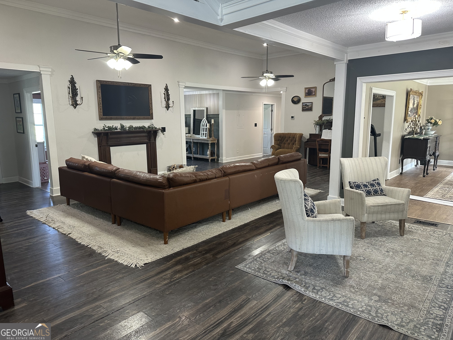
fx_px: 314
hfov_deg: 71.6
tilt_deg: -9.0
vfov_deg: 56.8
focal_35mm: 24
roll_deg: +0.7
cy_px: 170
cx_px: 226
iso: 200
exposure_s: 1/60
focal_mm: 6.86
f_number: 1.78
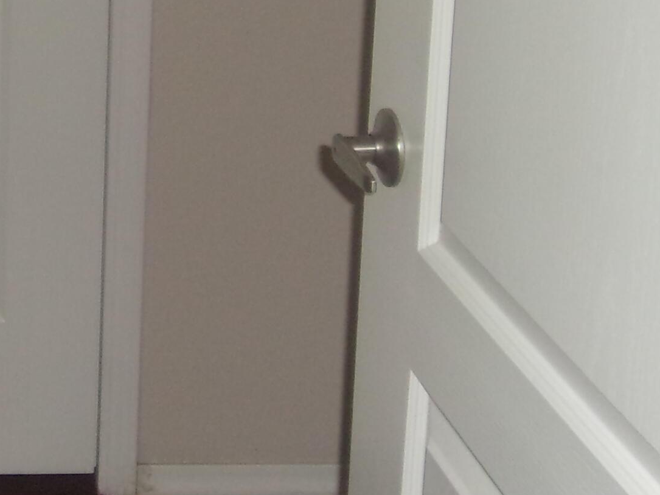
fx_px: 1792
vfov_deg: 15.2
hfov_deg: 20.2
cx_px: -5
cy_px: -88
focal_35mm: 94
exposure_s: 1/34
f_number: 3.3
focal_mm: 6.1
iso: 200
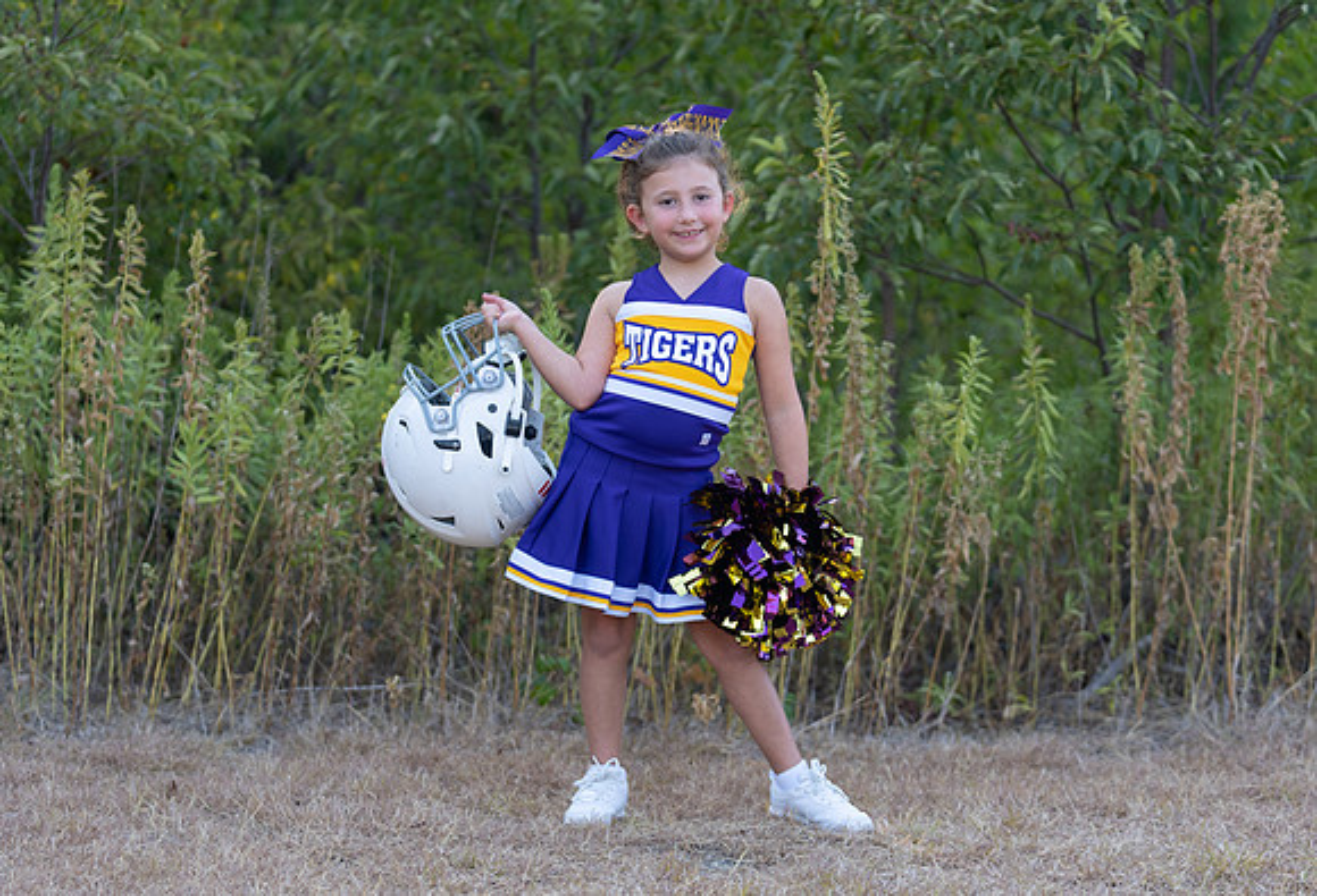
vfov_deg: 15.1
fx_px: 3373
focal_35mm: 92
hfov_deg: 22.1
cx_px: 631
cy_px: 480
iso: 200
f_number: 2.8
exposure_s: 1/320
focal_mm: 81
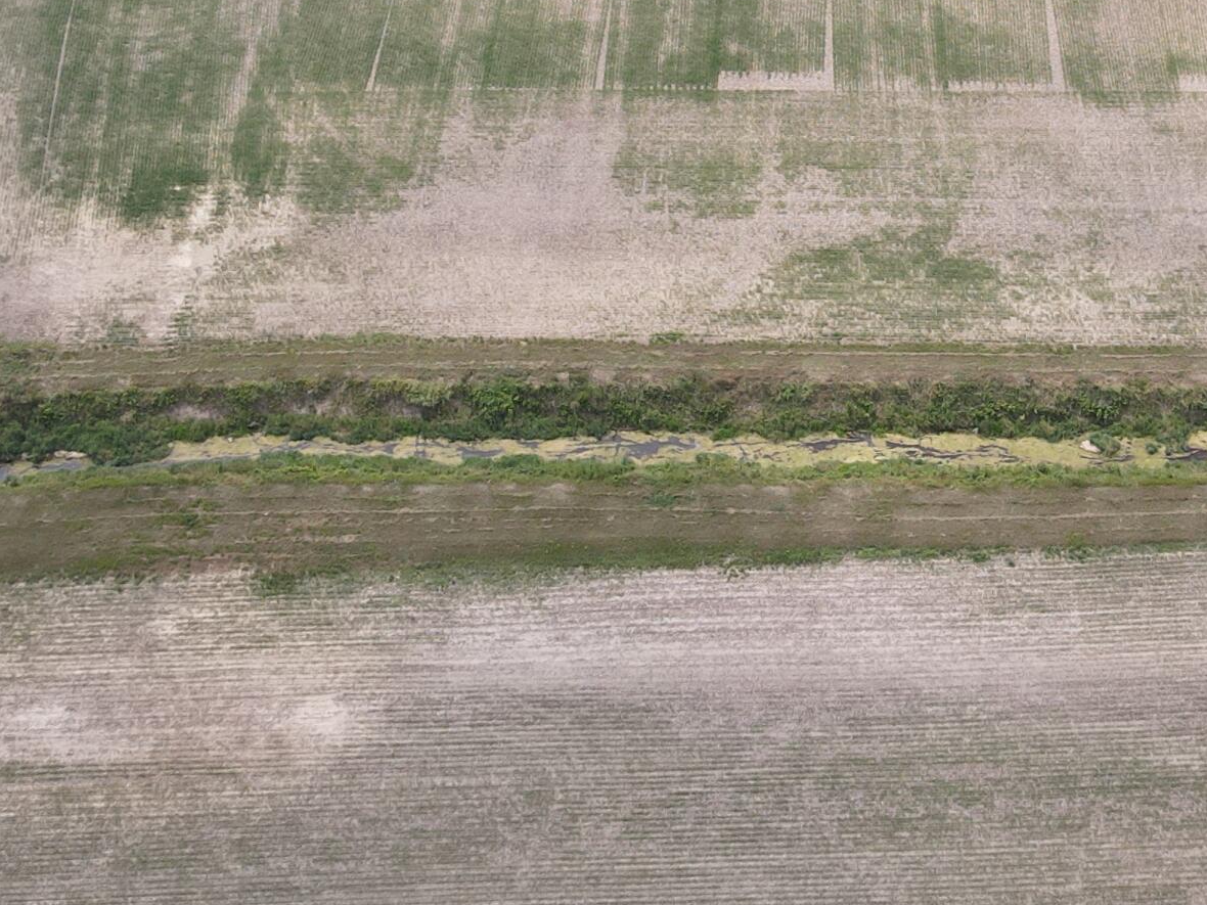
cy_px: -137
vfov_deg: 22.4
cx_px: 780
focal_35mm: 61
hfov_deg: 31.5
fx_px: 2127
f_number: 2.8
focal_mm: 4.5
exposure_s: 1/640
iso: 100
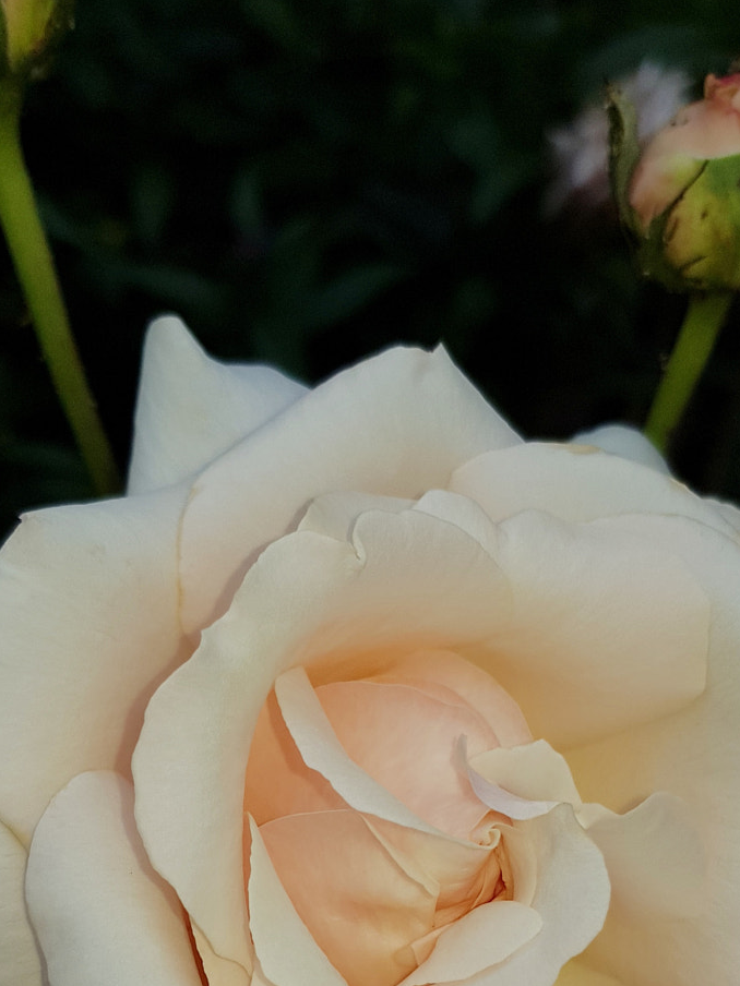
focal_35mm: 46
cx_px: 319
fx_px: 1311
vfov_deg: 39.4
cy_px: 805
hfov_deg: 31.5
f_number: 1.7
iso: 40
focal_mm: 4.2
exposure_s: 1/1964
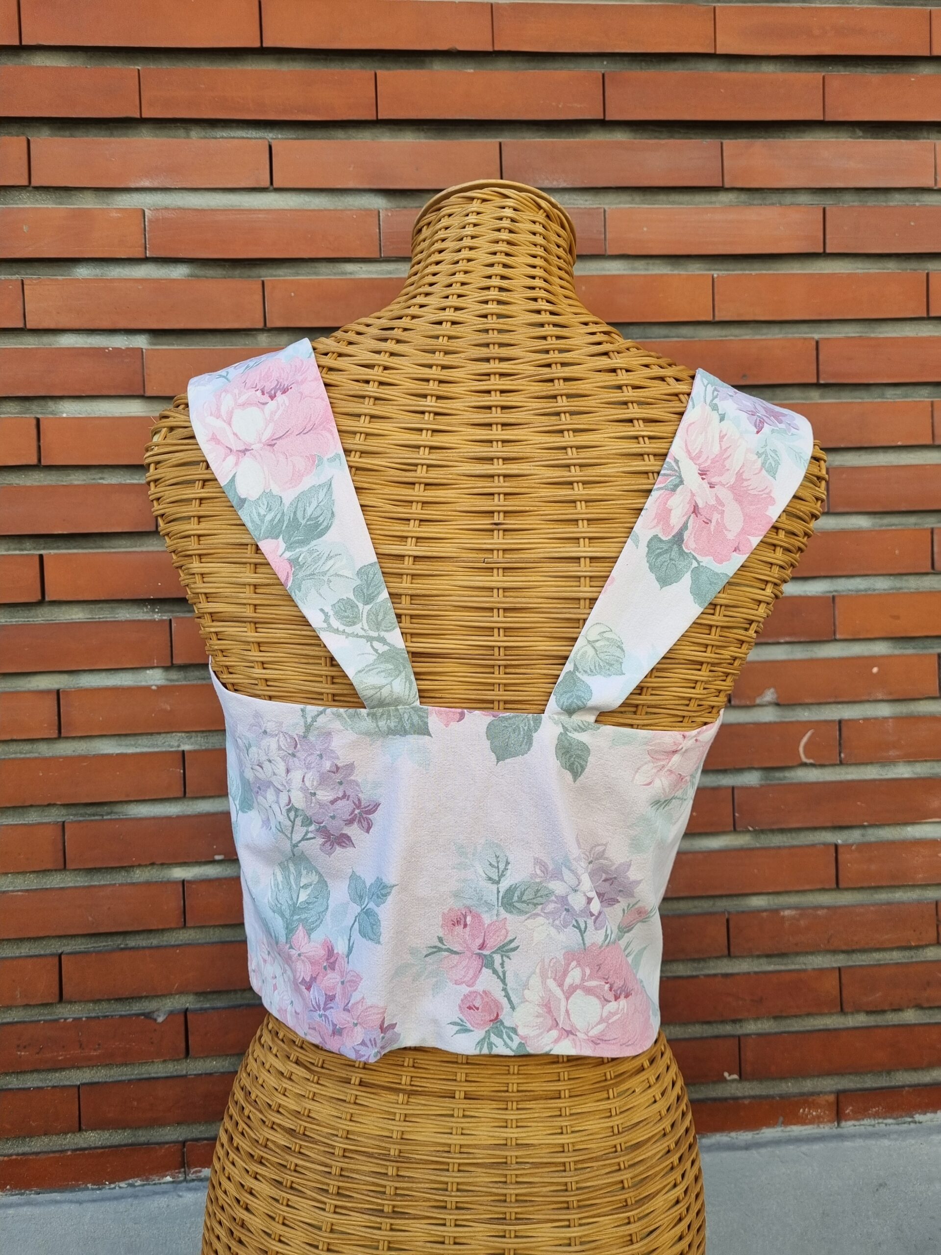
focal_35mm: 26
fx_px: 942
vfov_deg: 67.3
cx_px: 470
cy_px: 628
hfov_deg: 53.1
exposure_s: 1/548
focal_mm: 5.4
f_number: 1.8
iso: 50
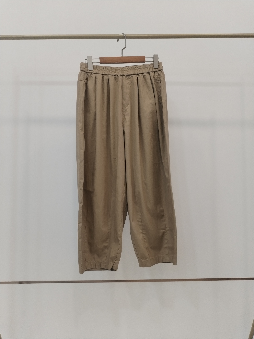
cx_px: 127
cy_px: 170
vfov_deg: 61.7
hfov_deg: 48.2
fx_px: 284
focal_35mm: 29
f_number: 1.8
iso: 232
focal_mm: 4.75
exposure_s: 1/60
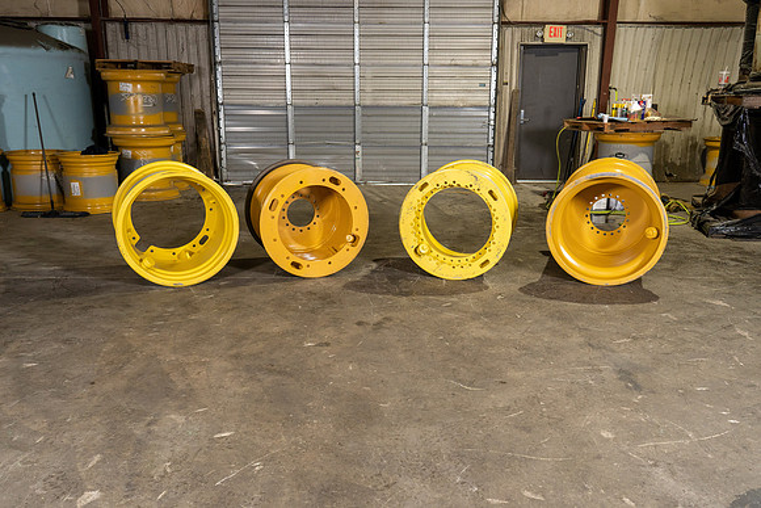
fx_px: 655
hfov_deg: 60.3
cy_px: 254
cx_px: 380
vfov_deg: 42.3
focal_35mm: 31
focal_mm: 31
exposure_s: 1/80
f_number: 5.6
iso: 800
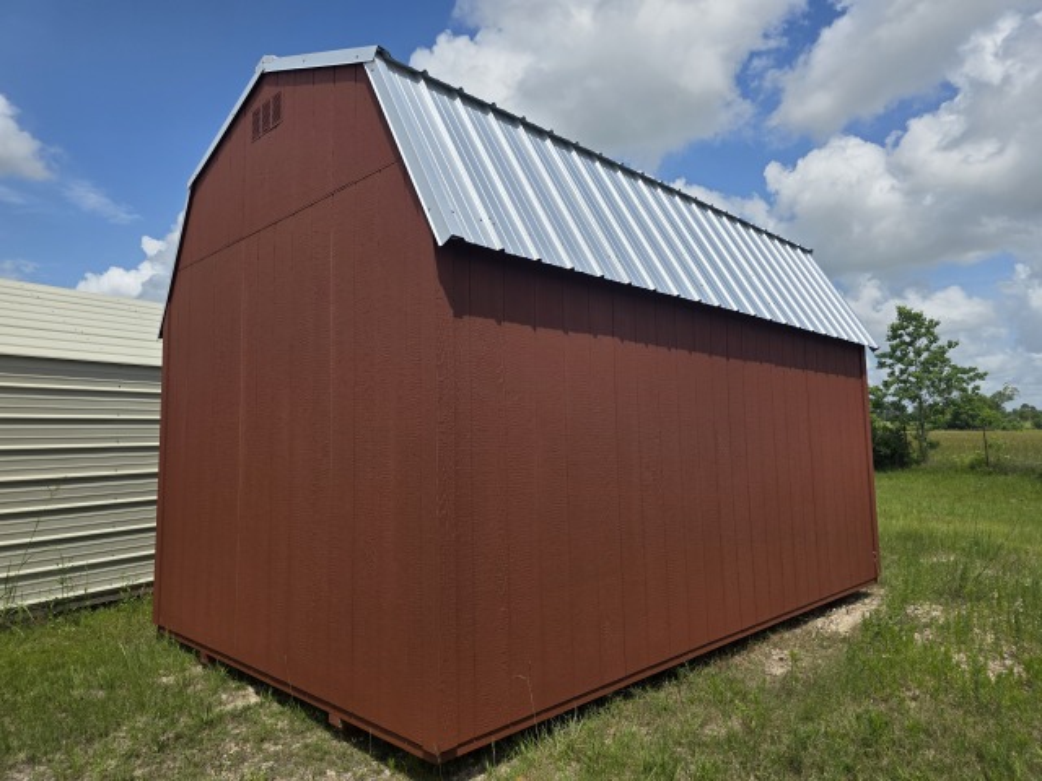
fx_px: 692
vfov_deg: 58.9
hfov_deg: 73.9
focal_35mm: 23
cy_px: 390
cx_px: 521
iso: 80
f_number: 1.7
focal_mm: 6.3
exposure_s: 1/7626
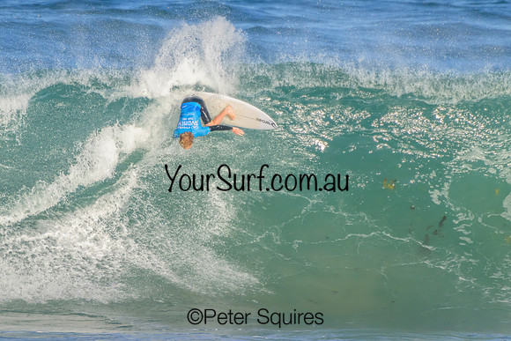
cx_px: 237
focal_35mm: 964
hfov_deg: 2.1
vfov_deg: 1.4
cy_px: 167
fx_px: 13682
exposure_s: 1/3200
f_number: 11
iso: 2200
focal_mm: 900
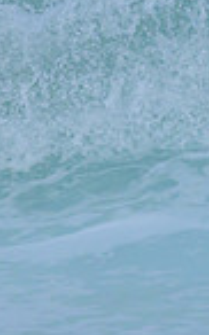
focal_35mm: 4531
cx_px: 345
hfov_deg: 0.3
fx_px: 41375
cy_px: -116
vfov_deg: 0.5
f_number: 11
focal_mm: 800
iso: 900
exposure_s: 1/1600
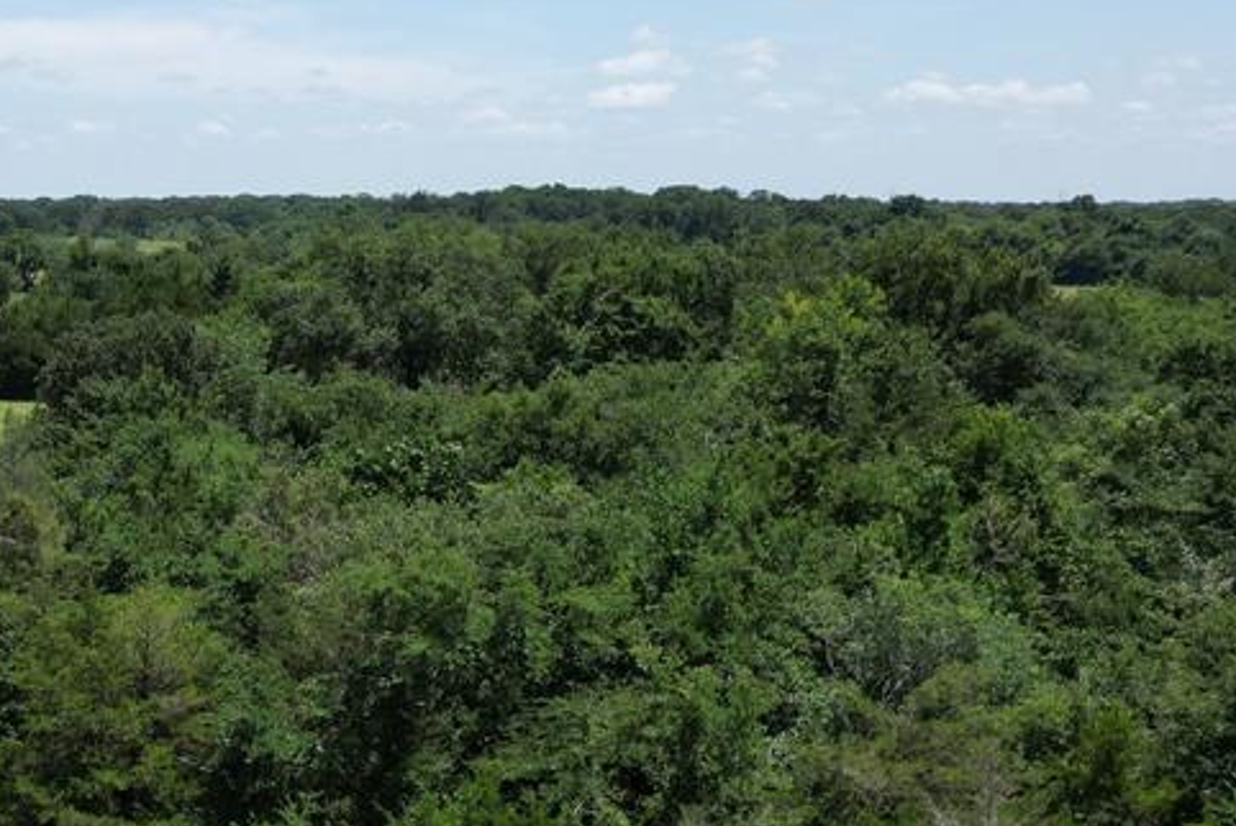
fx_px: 1821
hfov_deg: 35.4
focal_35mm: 53
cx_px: 136
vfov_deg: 25.4
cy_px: 544
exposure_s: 1/2500
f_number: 1.7
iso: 110
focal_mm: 6.72
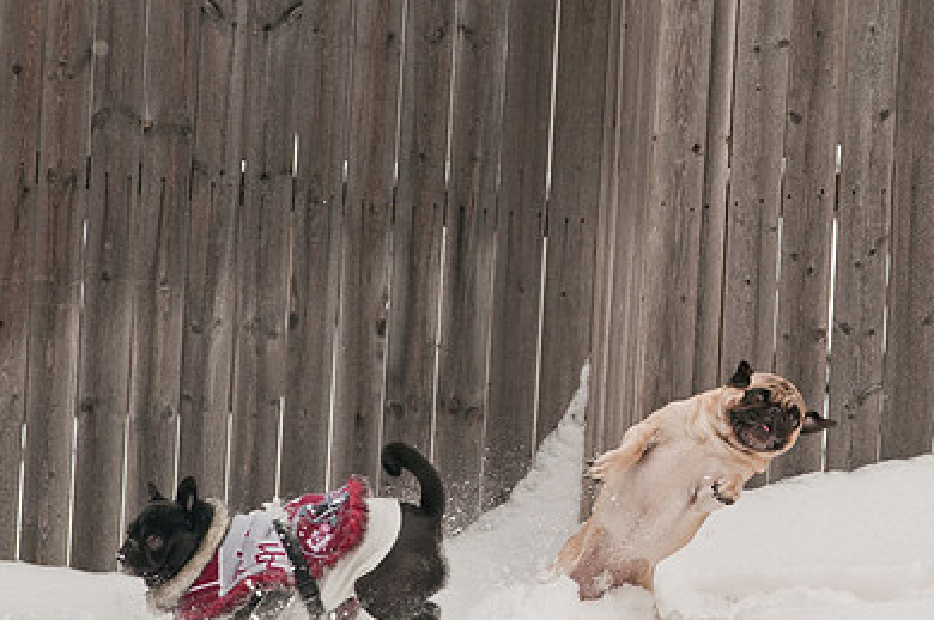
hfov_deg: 4.6
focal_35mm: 446
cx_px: 534
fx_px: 11557
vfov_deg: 3.1
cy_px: 399
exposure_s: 1/640
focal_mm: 200
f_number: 5.6
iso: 200
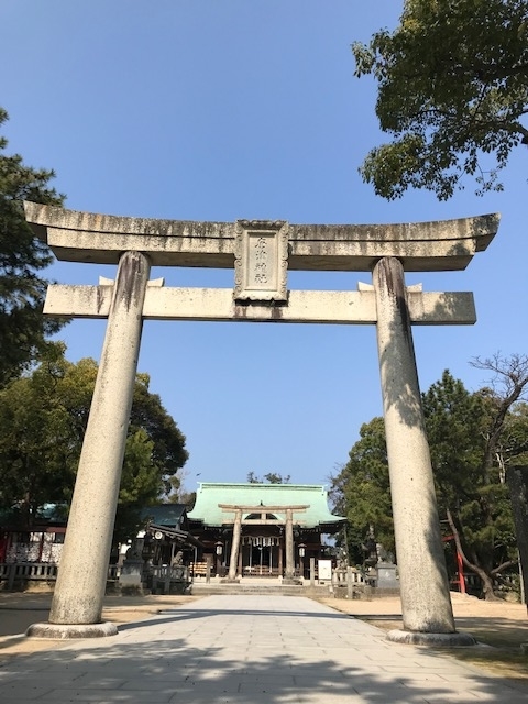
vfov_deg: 63.4
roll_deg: -1.1
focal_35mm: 28
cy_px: 352
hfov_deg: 49.7
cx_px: 264
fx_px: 569
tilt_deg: +23.6
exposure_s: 1/2591
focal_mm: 3.99
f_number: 1.8
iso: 20
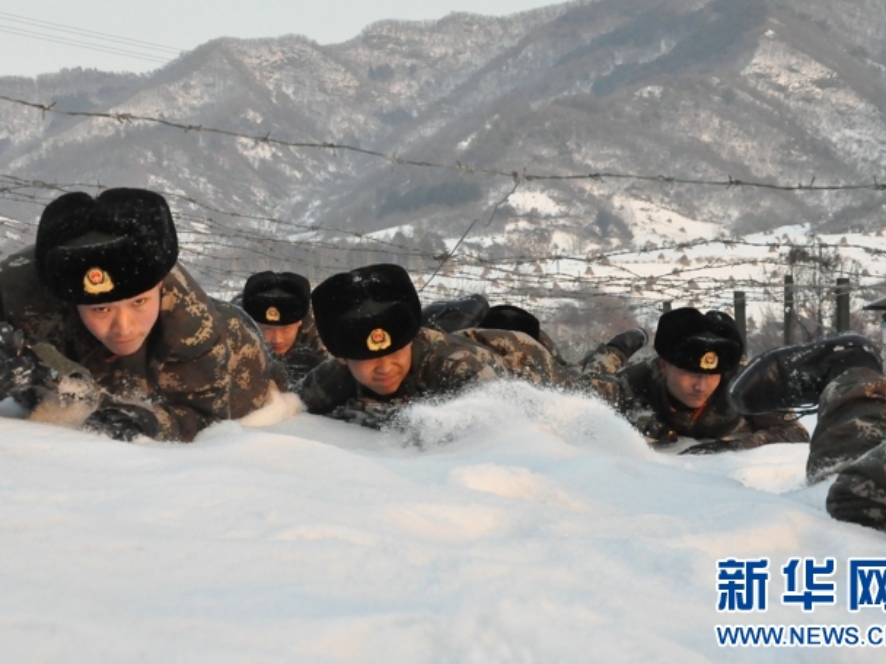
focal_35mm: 72
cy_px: 290
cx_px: 361
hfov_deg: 27.0
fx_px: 1843
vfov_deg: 20.4
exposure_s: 1/2000
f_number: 8
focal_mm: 38
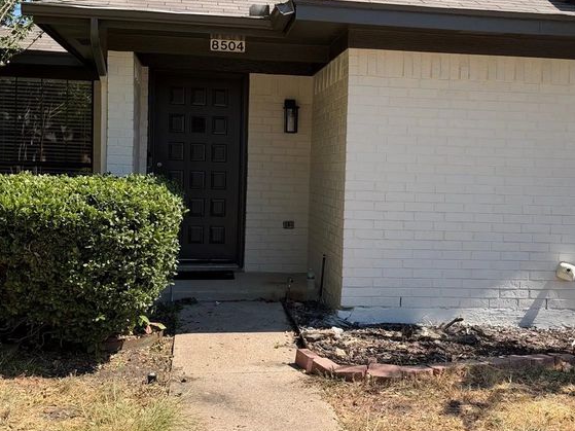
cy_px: 194
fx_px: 731
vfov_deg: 32.8
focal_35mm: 44
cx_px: 323
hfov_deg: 42.9
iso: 80
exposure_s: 1/2577
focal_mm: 6.93
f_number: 1.8
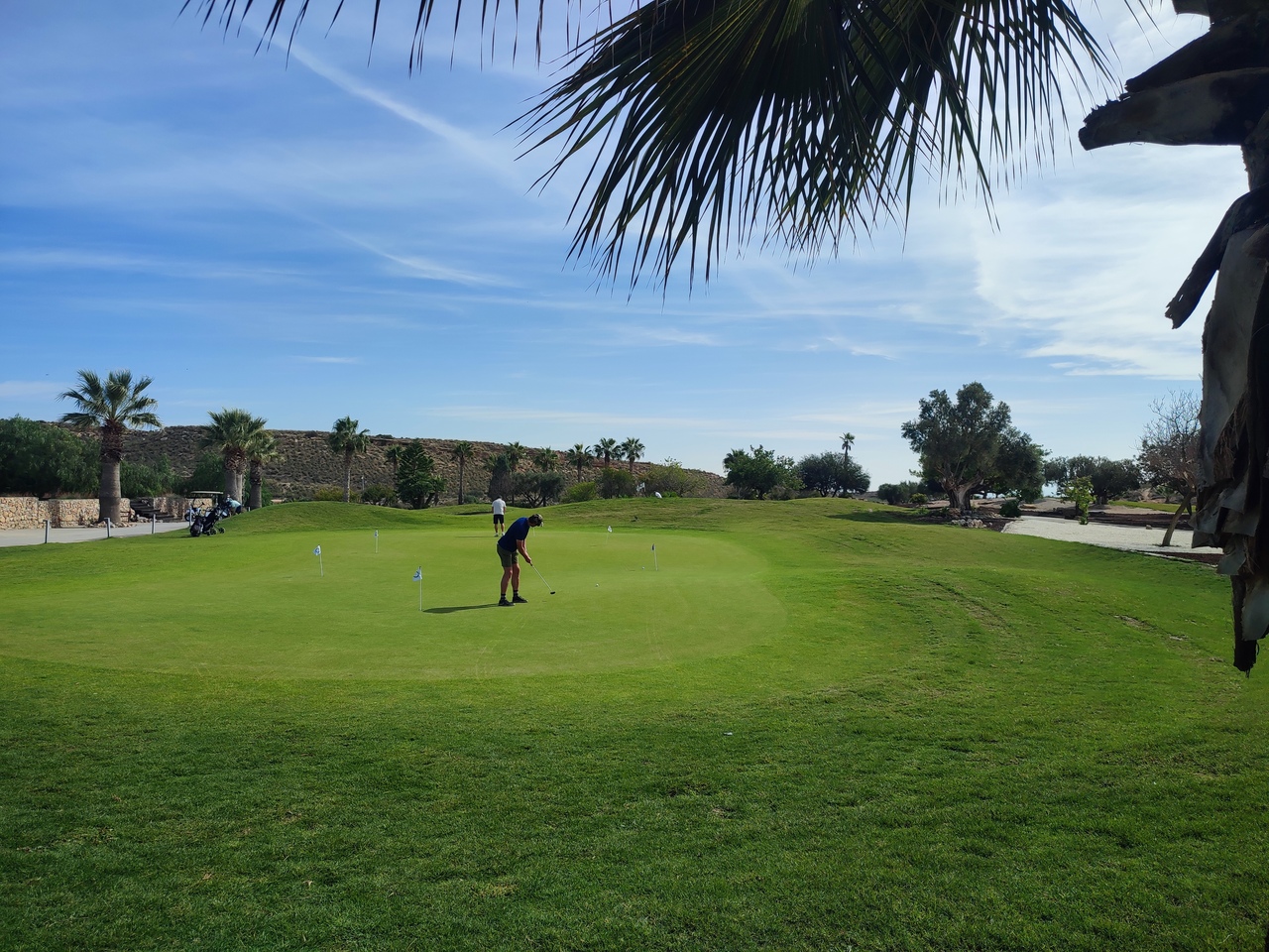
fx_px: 916
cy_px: 476
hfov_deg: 69.4
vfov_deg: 54.9
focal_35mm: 25
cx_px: 634
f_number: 1.9
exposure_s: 1/887
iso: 50
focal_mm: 6.04
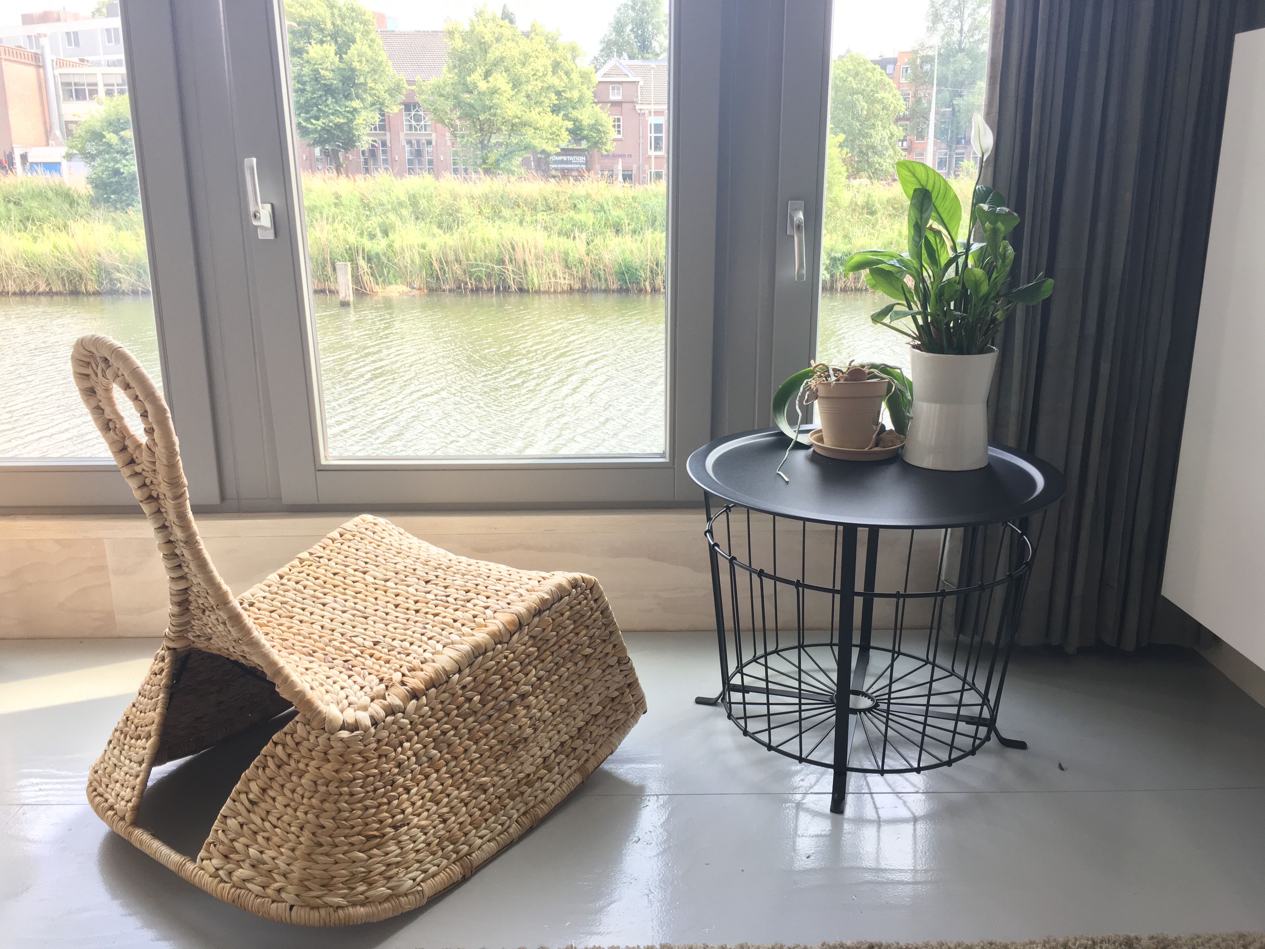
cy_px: 474
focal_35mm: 29
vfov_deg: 48.2
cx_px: 632
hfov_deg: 61.7
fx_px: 1060
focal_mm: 4.15
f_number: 2.2
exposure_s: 1/100
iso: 40
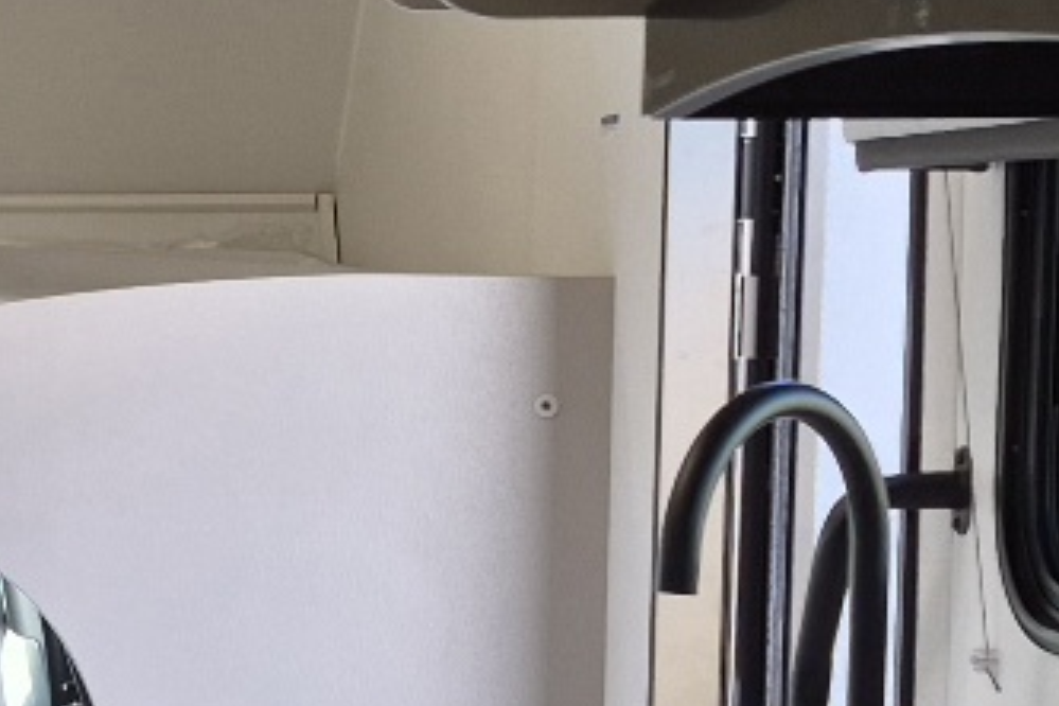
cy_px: 471
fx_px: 3383
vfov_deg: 11.9
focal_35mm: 115
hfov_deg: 15.8
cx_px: -696
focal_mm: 5.4
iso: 80
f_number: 1.8
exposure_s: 1/182
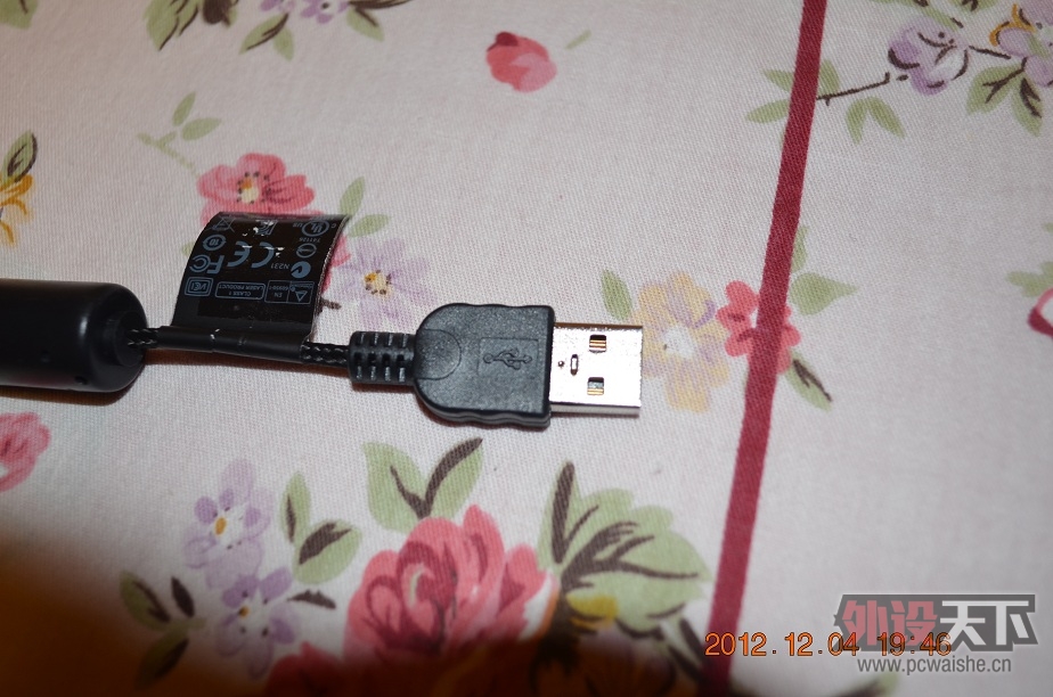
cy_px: 348
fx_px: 1138
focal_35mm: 39
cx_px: 526
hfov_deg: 49.6
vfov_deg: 34.1
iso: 360
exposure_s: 1/60
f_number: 4.2
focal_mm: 26
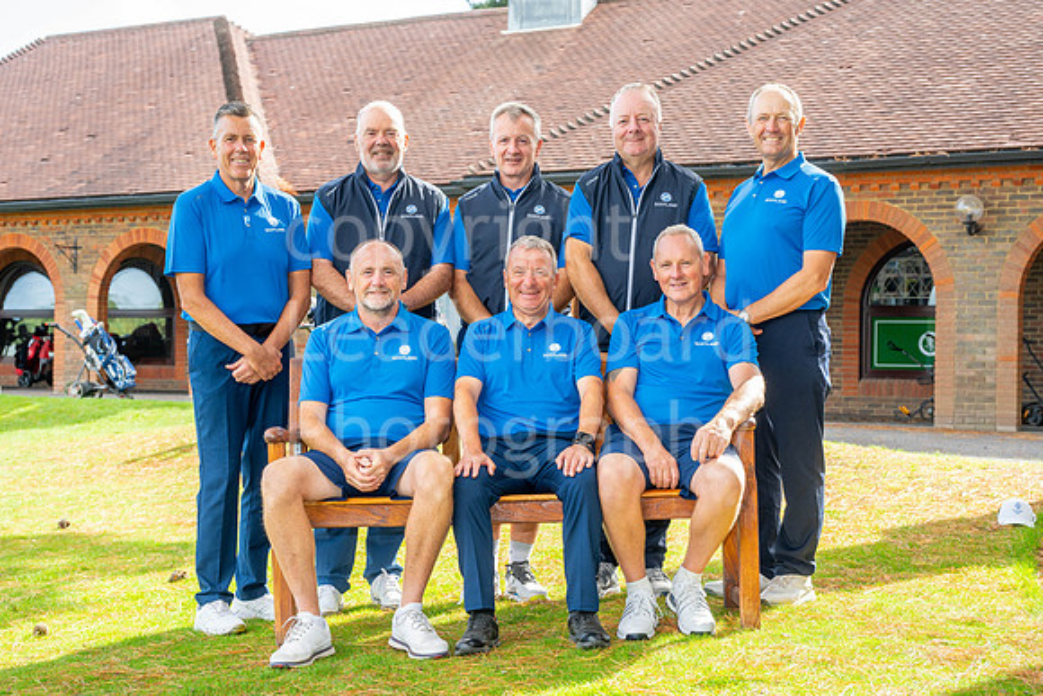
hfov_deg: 36.4
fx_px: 1586
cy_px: 348
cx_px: 522
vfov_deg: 24.7
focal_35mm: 55
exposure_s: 1/200
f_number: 5.6
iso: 200
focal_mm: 54
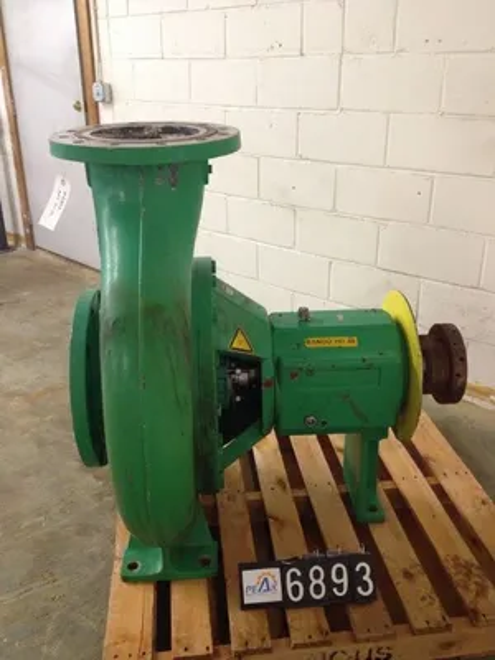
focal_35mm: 35
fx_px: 667
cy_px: 330
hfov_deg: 40.7
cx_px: 248
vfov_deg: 52.6
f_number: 2.4
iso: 250
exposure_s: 1/20
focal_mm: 4.28
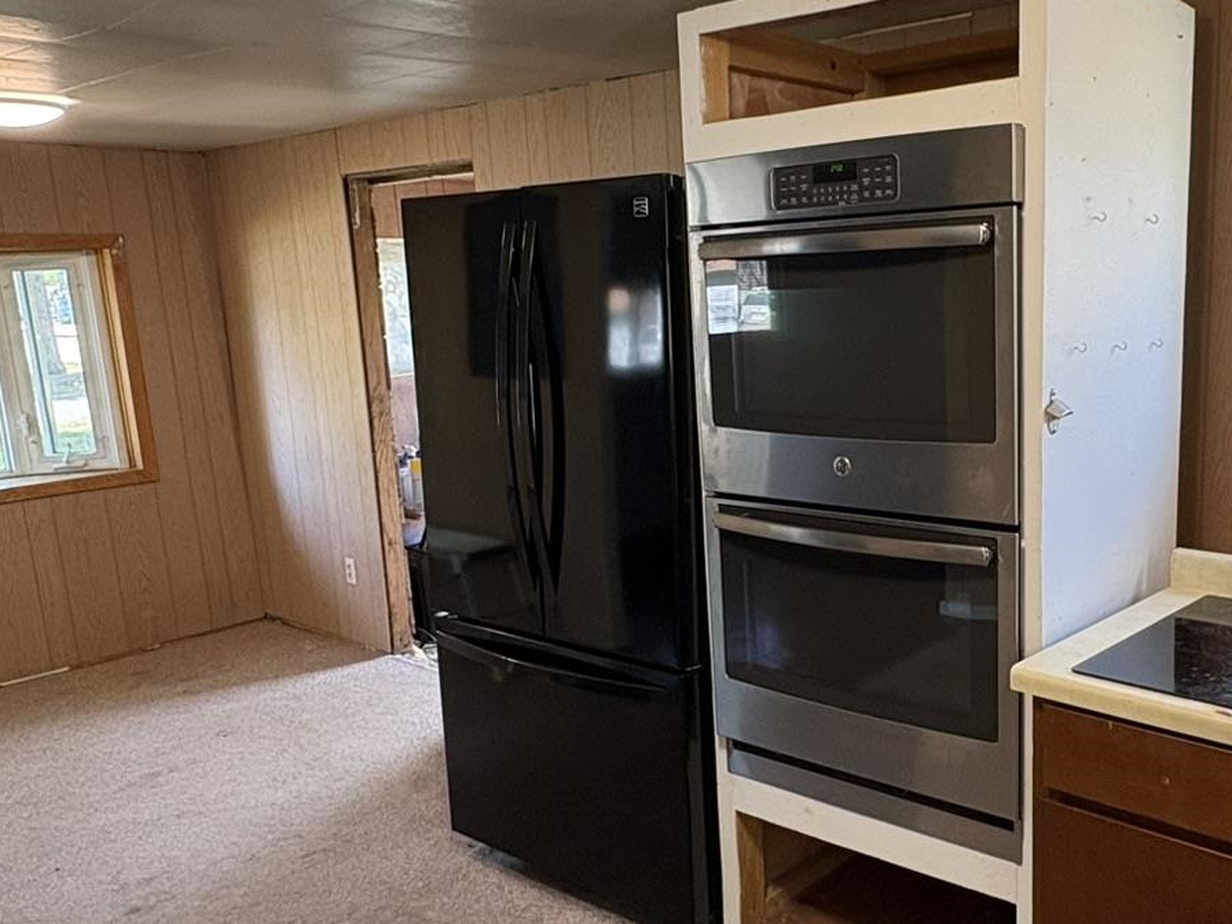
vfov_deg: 44.1
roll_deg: +1.8
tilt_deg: -10.9
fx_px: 1139
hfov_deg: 55.5
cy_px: 495
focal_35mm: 32
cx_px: 833
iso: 250
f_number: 2.2
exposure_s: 1/60
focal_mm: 2.22
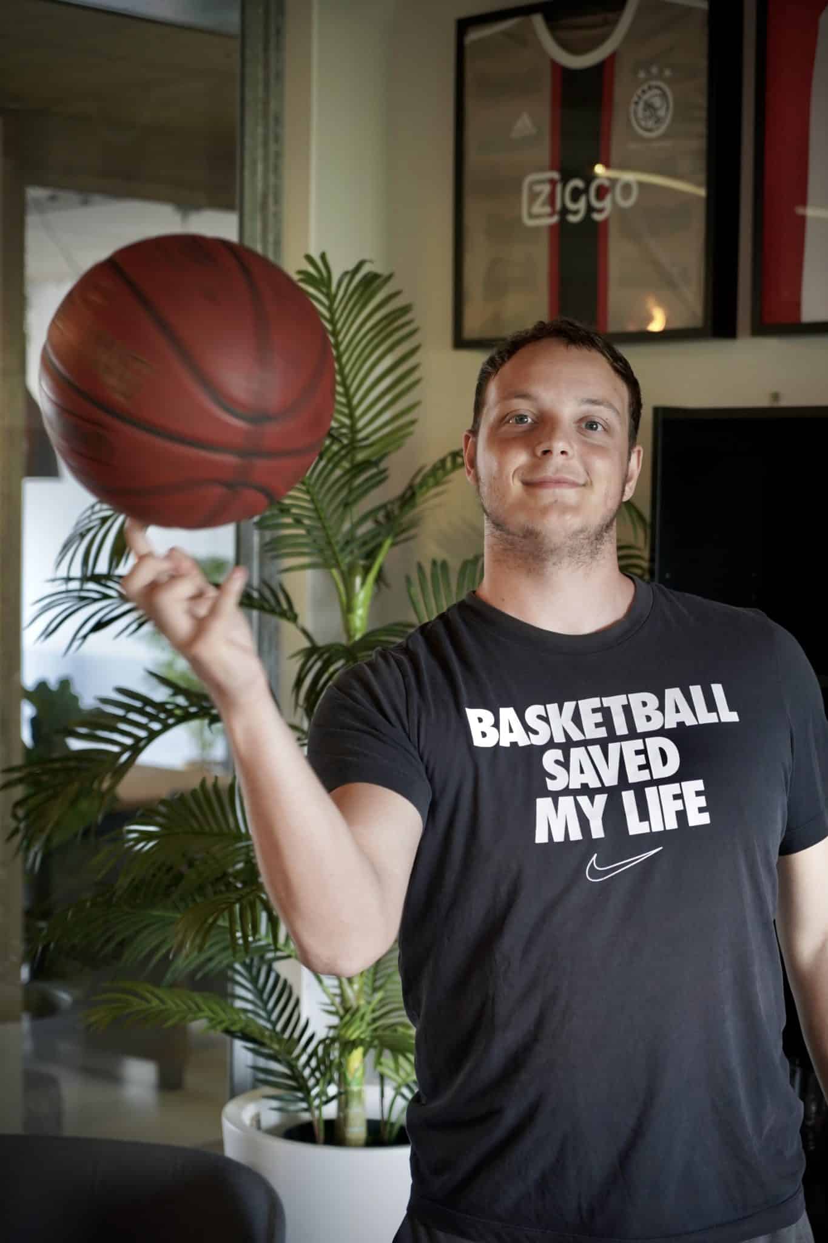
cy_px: 622
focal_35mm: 65
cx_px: 414
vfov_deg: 31.0
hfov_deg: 20.9
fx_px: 2243
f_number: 4
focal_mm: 65
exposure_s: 1/160
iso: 1600
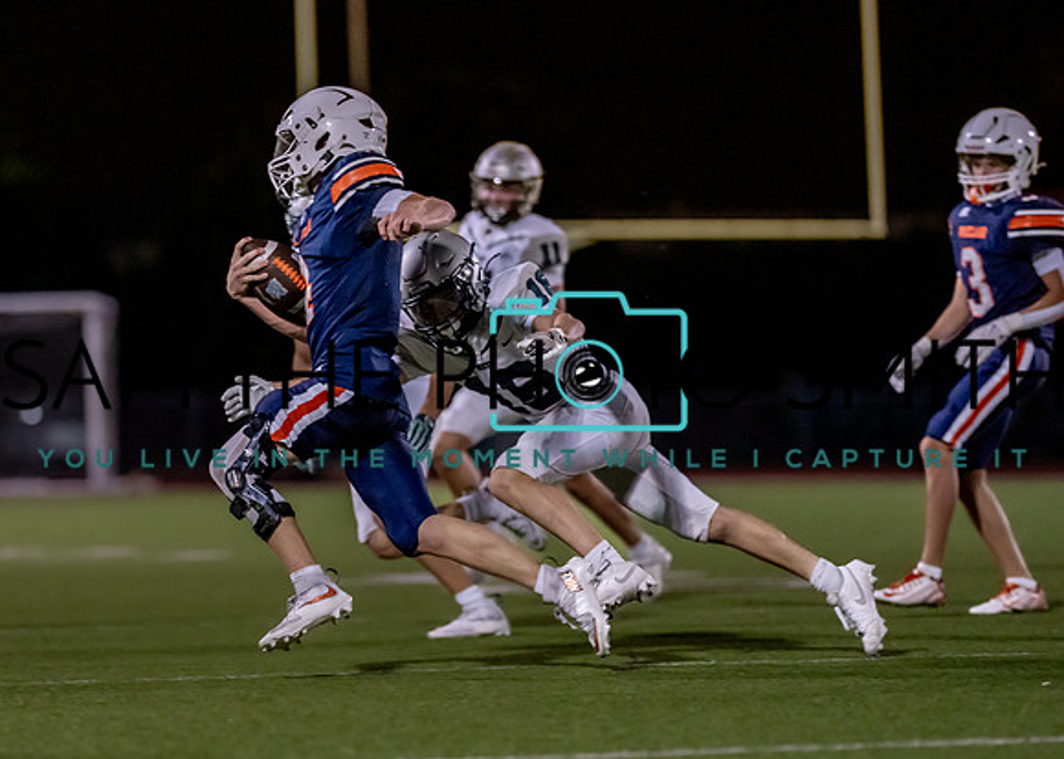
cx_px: 290
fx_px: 6383
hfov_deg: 9.5
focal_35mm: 211
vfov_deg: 6.8
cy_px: 390
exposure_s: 1/1000
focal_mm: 135
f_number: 1.8
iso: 1600
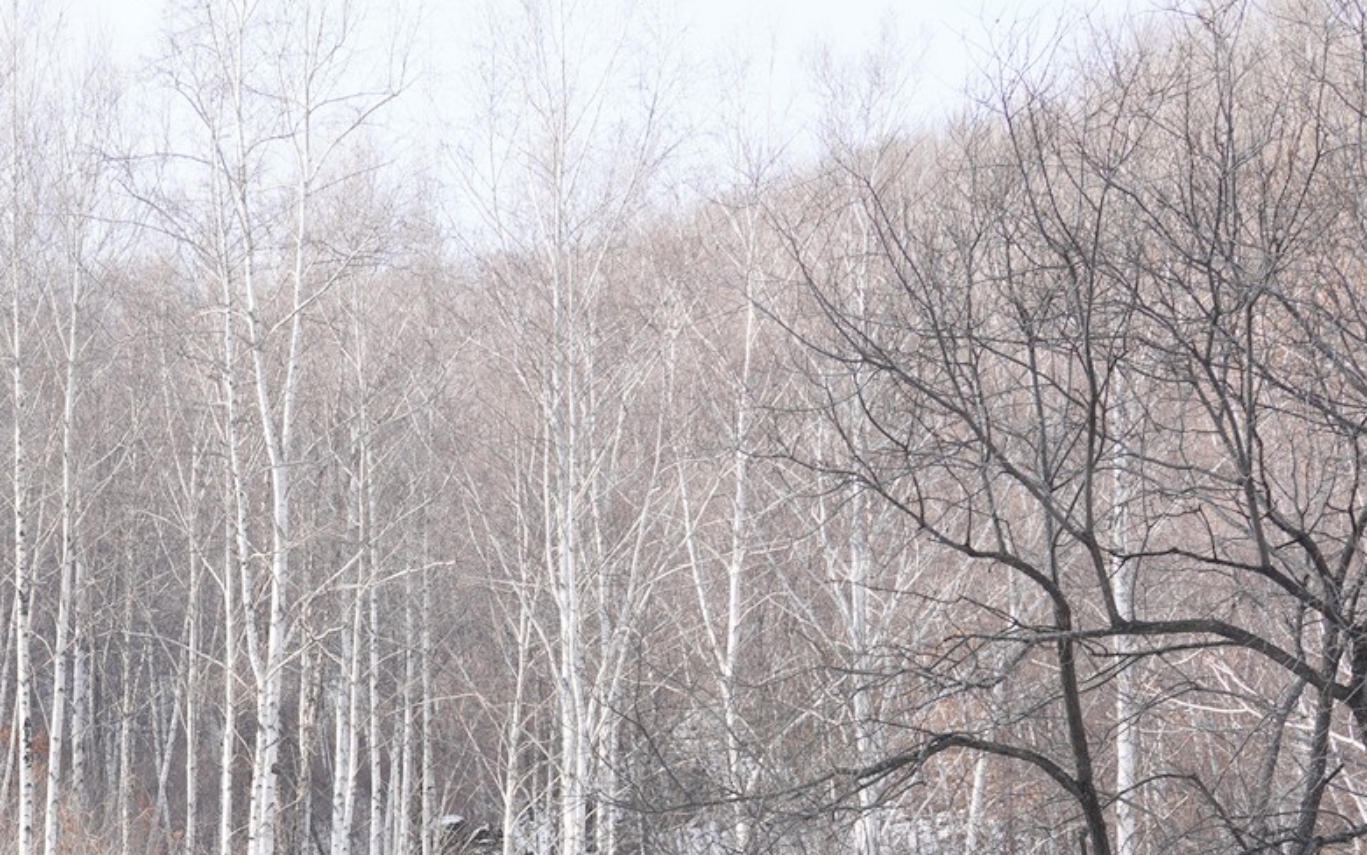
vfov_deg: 15.3
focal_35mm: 81
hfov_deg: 24.5
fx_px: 3019
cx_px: 30
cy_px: 1160
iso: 100
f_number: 6.3
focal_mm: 31
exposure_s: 1/100
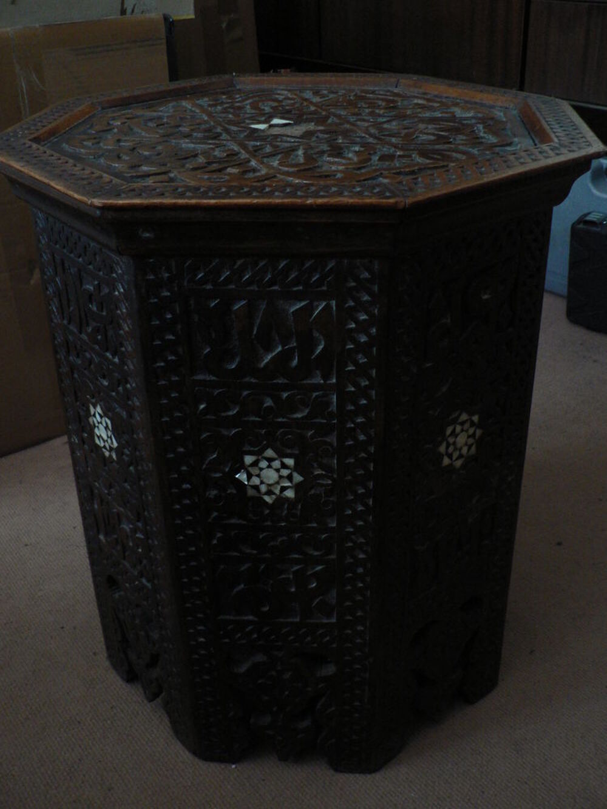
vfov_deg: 51.4
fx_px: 842
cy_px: 404
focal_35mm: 36
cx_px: 304
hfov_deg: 39.7
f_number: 2.8
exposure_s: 1/30
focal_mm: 6
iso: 200
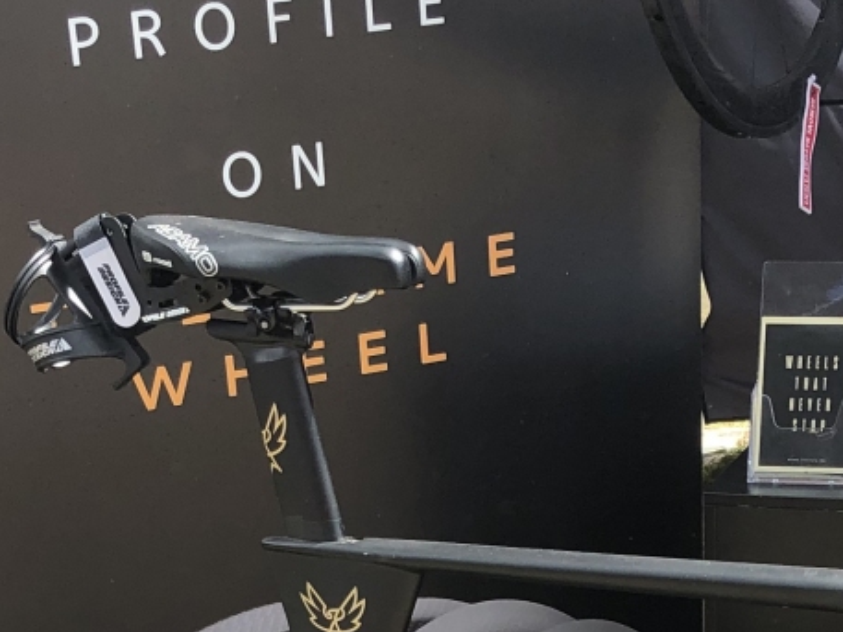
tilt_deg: -27.3
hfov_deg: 20.0
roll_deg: +4.5
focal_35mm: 98
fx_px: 2387
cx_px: 557
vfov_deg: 14.1
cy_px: 954
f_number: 1.8
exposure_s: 1/340
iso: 20
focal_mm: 3.99
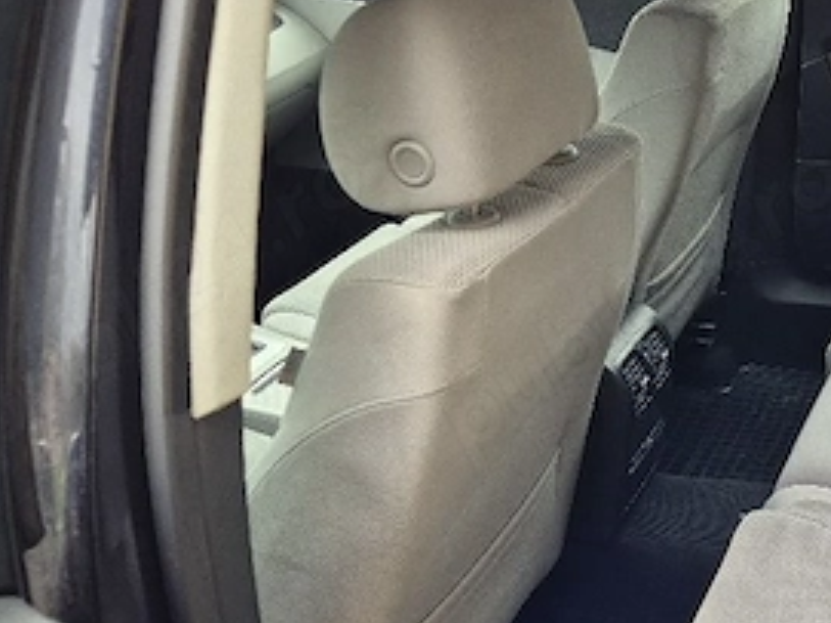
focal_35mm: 51
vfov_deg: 28.5
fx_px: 1224
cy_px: 316
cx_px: 764
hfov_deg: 35.1
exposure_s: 1/182
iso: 200
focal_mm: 5.4
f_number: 1.8
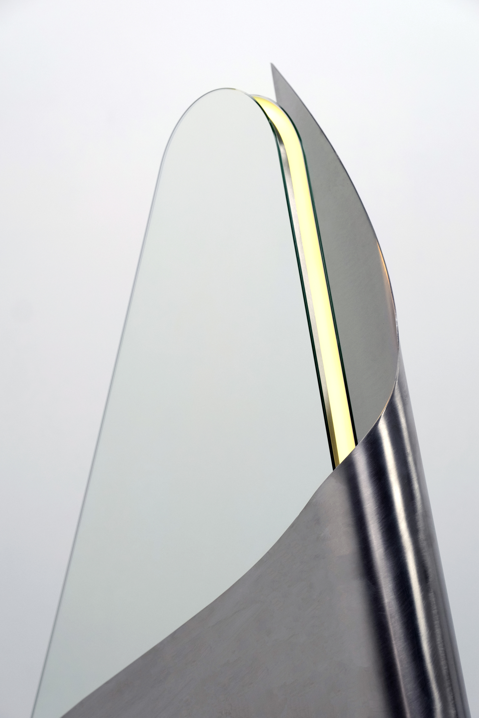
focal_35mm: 75
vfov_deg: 27.0
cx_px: 240
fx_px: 1497
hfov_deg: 18.2
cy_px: 359
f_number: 5.6
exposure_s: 1/80
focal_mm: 50
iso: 1600
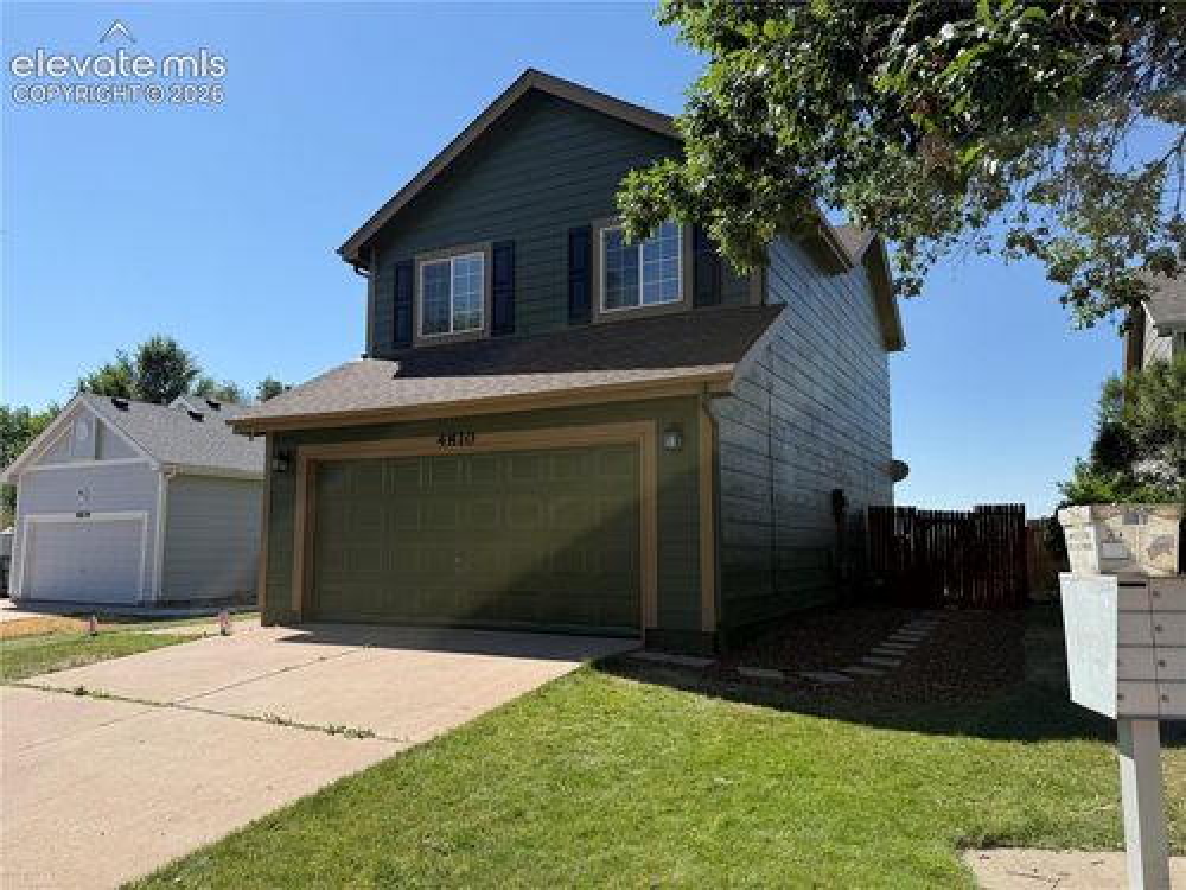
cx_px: 593
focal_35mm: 24
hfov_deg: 71.6
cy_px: 445
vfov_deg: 56.8
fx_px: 822
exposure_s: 1/4167
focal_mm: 6.76
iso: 80
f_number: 1.78
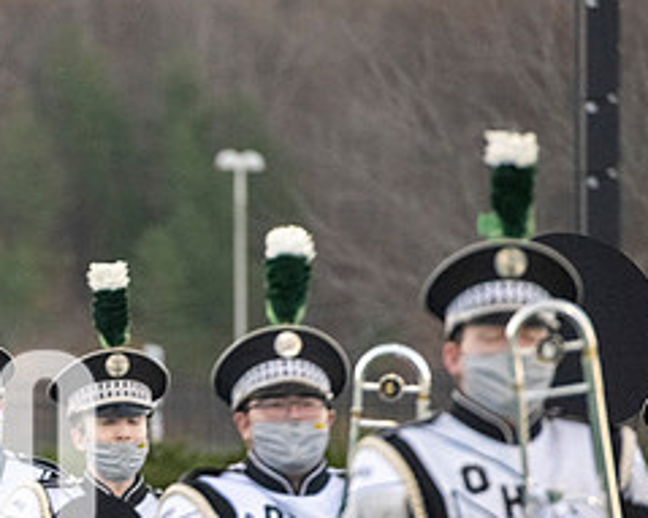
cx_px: -108
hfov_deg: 4.2
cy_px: 479
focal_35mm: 455
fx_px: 8723
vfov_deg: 3.4
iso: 5000
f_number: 4.5
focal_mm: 200
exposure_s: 1/5000
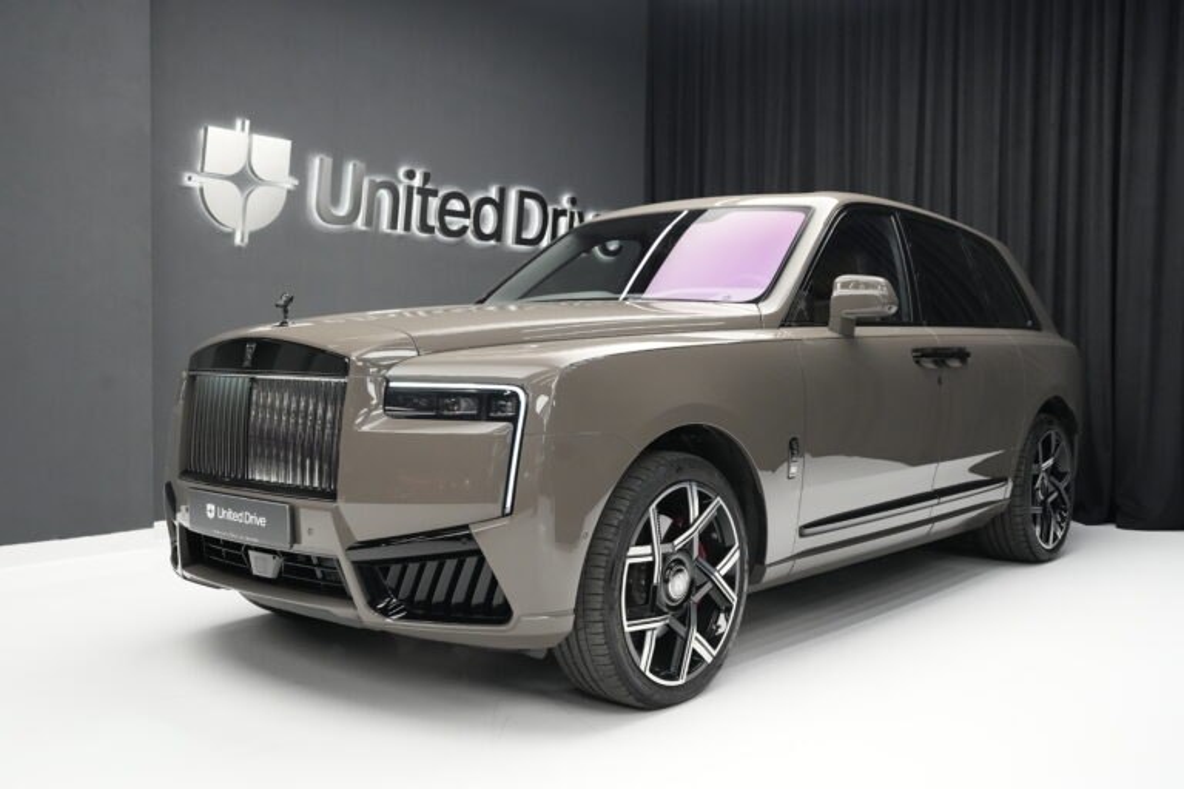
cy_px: 394
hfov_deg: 54.4
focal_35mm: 35
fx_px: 1151
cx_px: 592
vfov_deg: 37.9
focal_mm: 35
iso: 5000
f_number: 5.6
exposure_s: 1/60
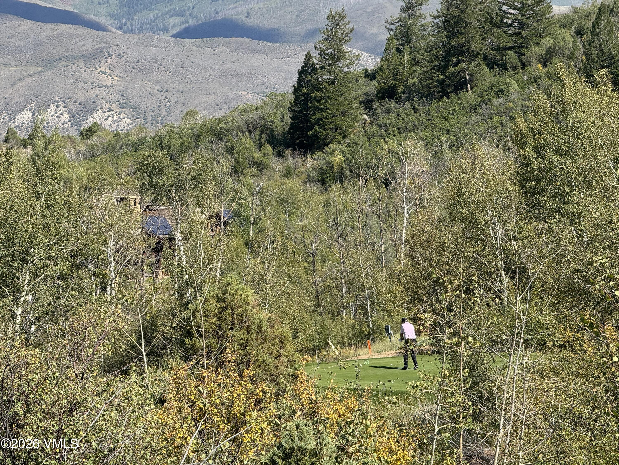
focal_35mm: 120
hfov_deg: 16.4
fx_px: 2146
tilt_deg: -4.5
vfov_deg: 12.3
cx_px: 310
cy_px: 232
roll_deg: +0.0
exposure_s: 1/903
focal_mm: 15.66
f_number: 2.8
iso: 50
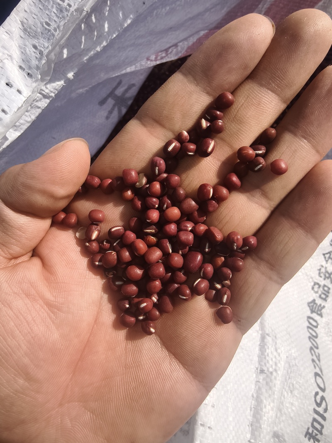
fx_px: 320
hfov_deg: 54.9
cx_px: 166
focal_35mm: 25
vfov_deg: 69.4
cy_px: 222
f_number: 2
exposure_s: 1/606
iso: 50
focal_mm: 2.32
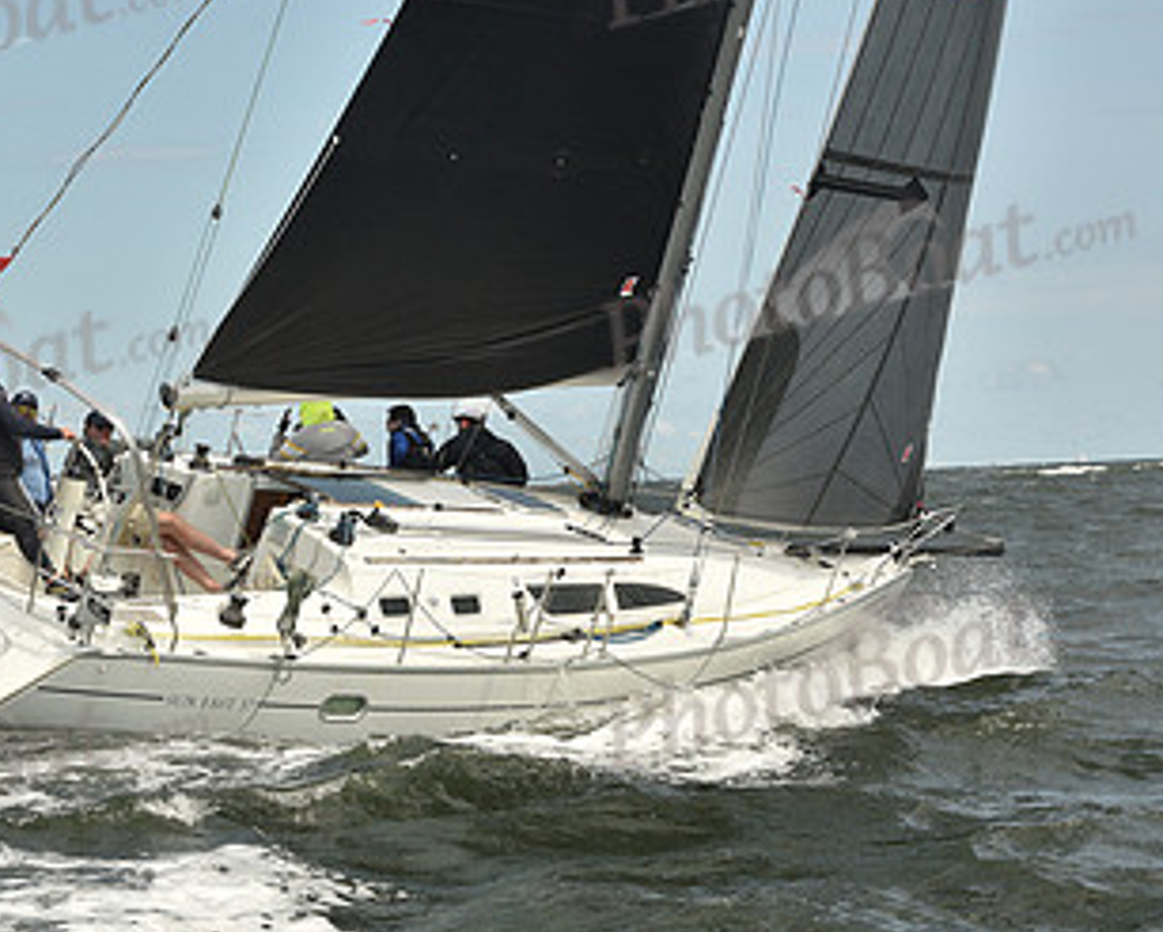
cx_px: 409
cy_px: 529
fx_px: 4271
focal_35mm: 124
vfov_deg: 12.5
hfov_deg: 15.5
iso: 250
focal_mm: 70
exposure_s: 1/800
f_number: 9
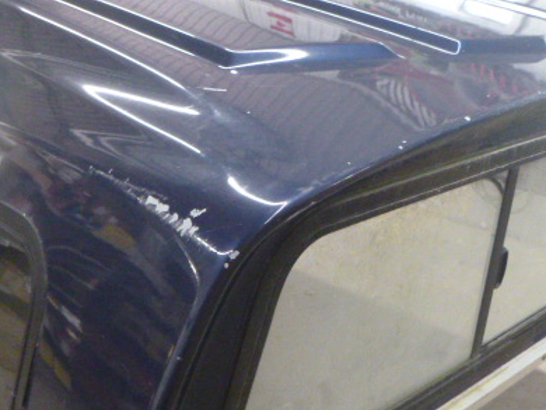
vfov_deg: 34.3
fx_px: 647
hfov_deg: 44.2
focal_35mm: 41
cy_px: 316
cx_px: 410
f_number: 3.9
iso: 800
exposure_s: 1/30
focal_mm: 4.5
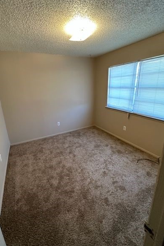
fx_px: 109
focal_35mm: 16
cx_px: 74
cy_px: 115
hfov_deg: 73.5
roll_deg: +2.7
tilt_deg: -14.3
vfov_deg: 96.6
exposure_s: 1/60
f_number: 2.2
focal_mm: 2.22
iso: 250
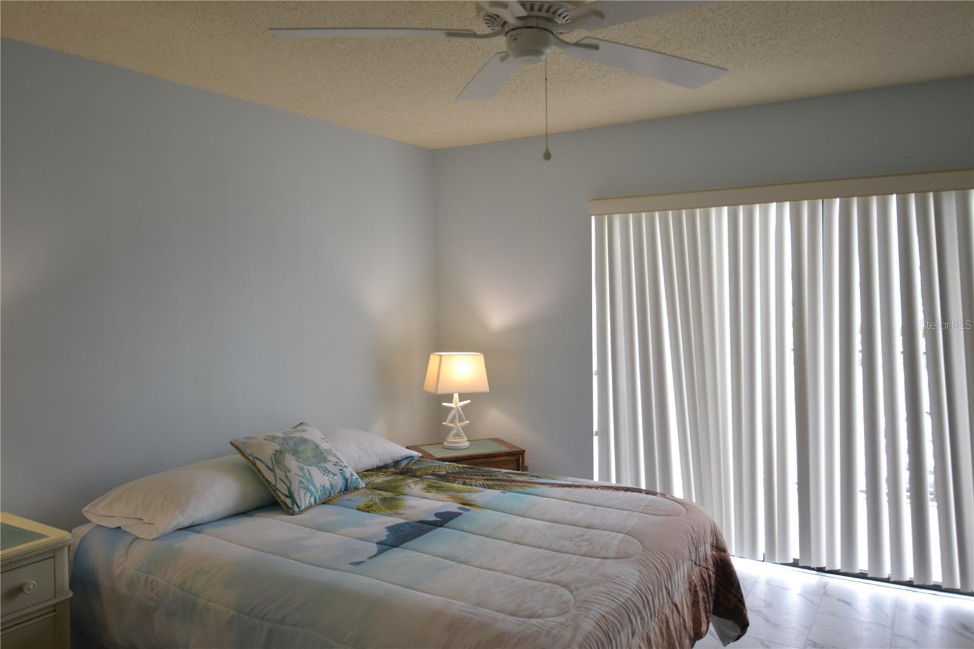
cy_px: 324
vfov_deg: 50.4
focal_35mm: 26
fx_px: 690
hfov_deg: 70.4
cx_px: 487
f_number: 4.2
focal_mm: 17
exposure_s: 1/50
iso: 400
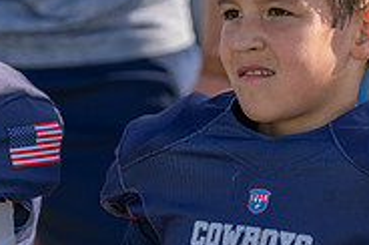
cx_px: 295
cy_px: 170
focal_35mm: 455
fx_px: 4656
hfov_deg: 4.5
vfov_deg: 3.0
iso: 100
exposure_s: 1/800
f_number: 2.8
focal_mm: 144
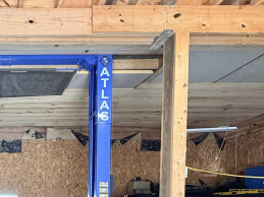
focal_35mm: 36
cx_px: -4
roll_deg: +0.1
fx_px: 274
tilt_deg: -1.2
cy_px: 213
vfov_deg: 34.6
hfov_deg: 43.5
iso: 250
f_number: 2.2
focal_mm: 2.22
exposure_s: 1/60
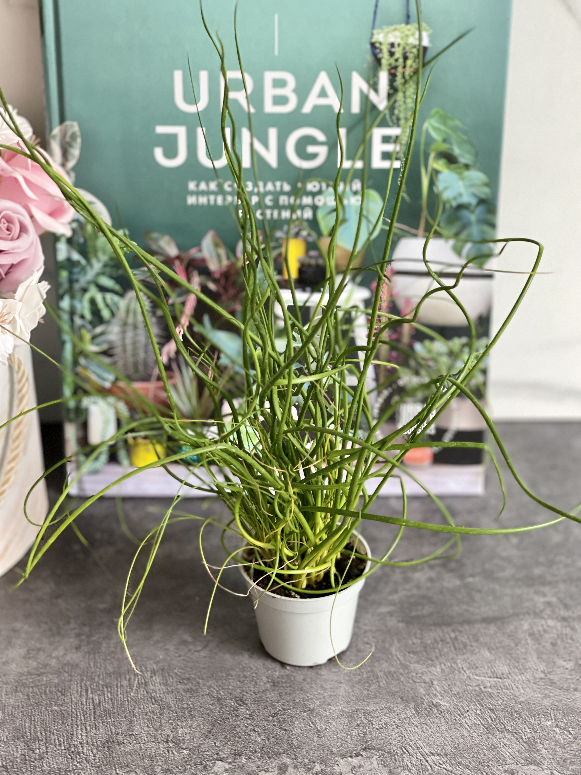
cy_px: 390
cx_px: 294
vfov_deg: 29.8
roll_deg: -0.2
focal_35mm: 65
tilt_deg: -31.2
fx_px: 1455
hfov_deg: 22.6
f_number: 2.2
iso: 250
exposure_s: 1/68
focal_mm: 7.5
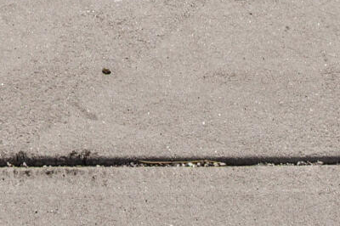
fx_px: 991
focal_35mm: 105
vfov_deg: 8.5
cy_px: -612
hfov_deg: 19.1
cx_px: 31
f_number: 8
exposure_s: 1/100
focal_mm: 14
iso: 100
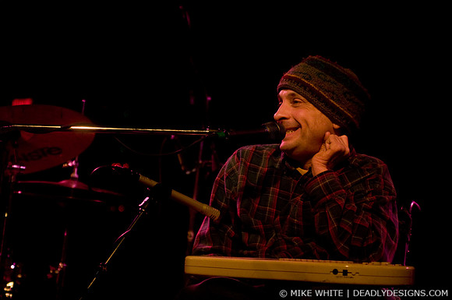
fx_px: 1316
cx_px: 226
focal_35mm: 105
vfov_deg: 13.0
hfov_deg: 19.5
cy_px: 150
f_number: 2.8
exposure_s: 1/80
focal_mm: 70
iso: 800
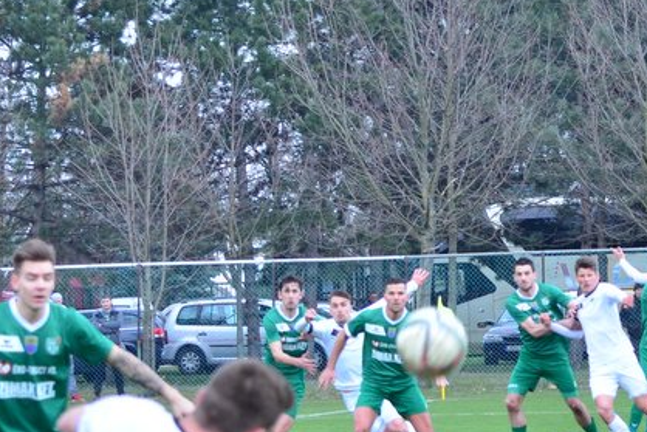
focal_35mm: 201
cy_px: 407
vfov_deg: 6.8
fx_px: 3613
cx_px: 310
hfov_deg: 10.2
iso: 500
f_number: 5
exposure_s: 1/250
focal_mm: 70
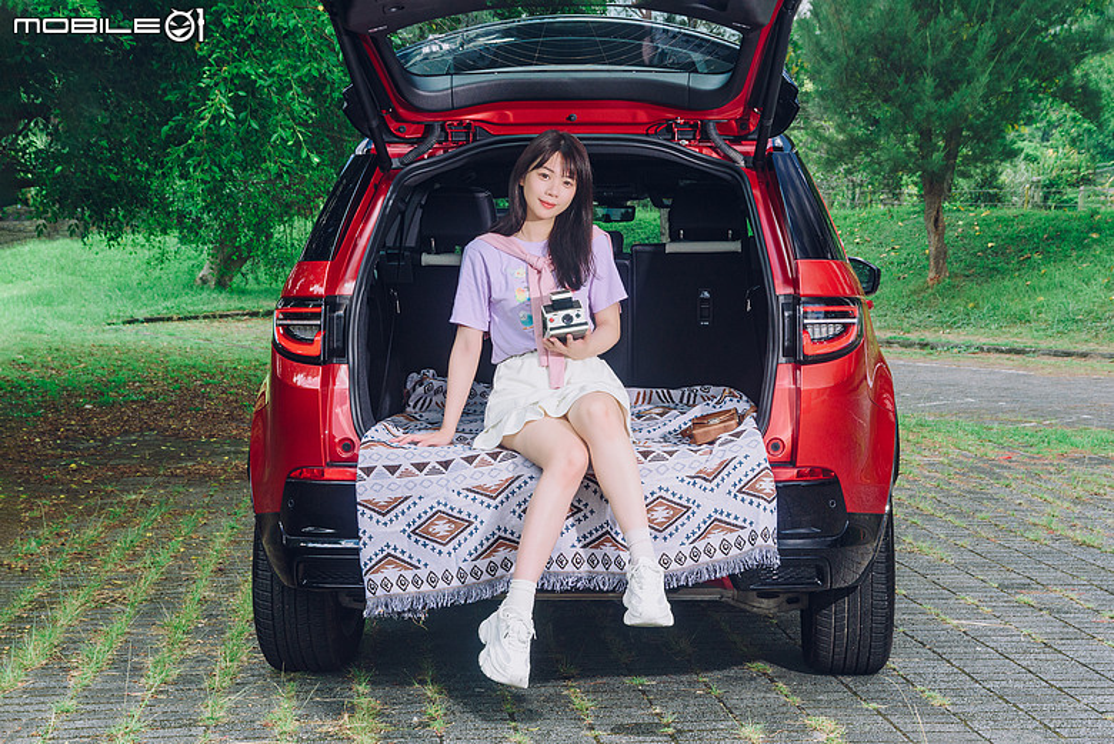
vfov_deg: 21.9
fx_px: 1920
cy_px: 372
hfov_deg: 32.4
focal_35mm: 62
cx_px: 557
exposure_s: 1/125
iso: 400
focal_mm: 62
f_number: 5.6
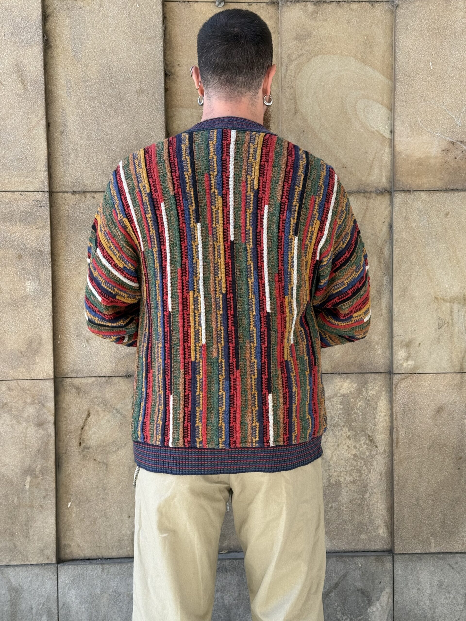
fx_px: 862
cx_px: 233
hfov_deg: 30.3
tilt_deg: -3.2
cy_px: 310
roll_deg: -0.1
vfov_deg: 39.7
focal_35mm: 48
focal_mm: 6.76
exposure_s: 1/202
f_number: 1.78
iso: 50
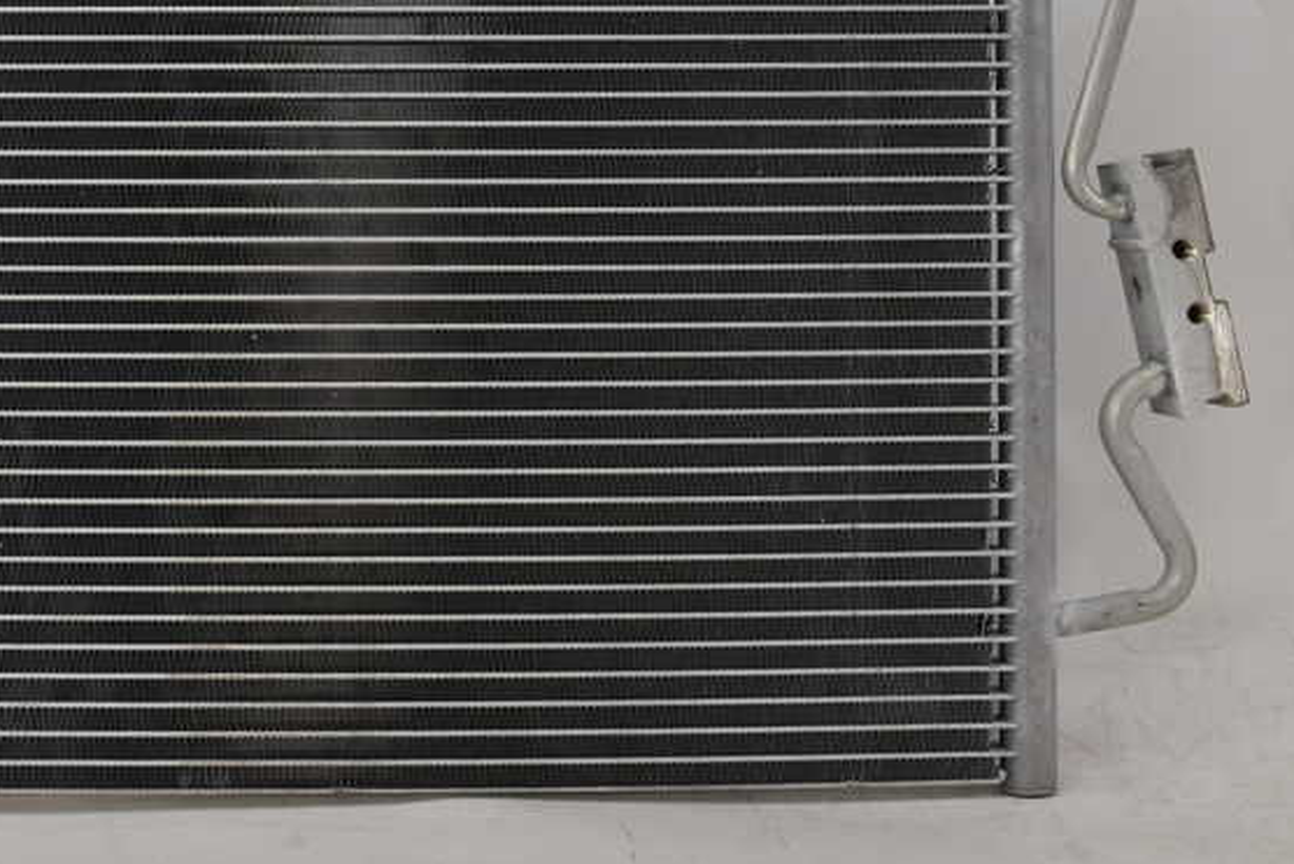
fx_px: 1941
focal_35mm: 54
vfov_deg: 24.7
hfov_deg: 36.2
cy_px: 178
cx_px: 365
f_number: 6.3
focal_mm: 20
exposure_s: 1/160
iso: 400
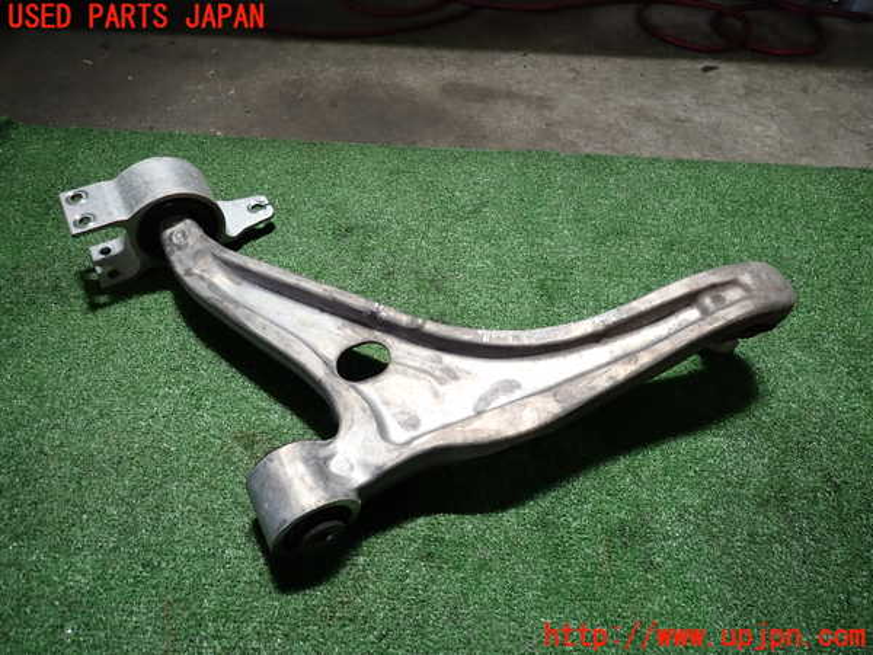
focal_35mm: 25
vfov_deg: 54.9
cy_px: 328
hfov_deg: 69.4
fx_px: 630
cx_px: 436
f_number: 2
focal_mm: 4.5
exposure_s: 1/80
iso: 100
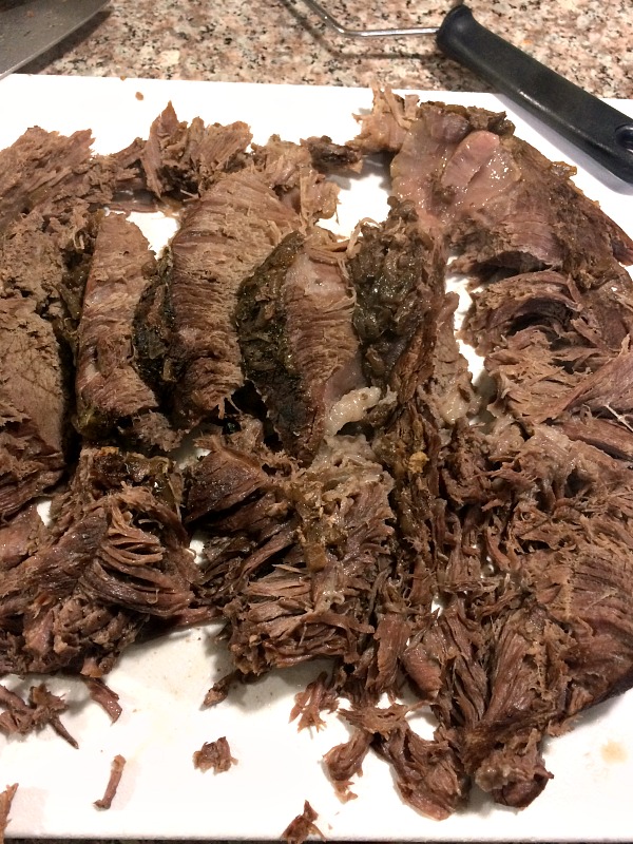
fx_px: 707
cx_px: 316
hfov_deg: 48.2
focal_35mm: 29
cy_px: 422
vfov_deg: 61.7
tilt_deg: -65.4
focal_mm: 4.15
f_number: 2.2
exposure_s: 1/30
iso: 160
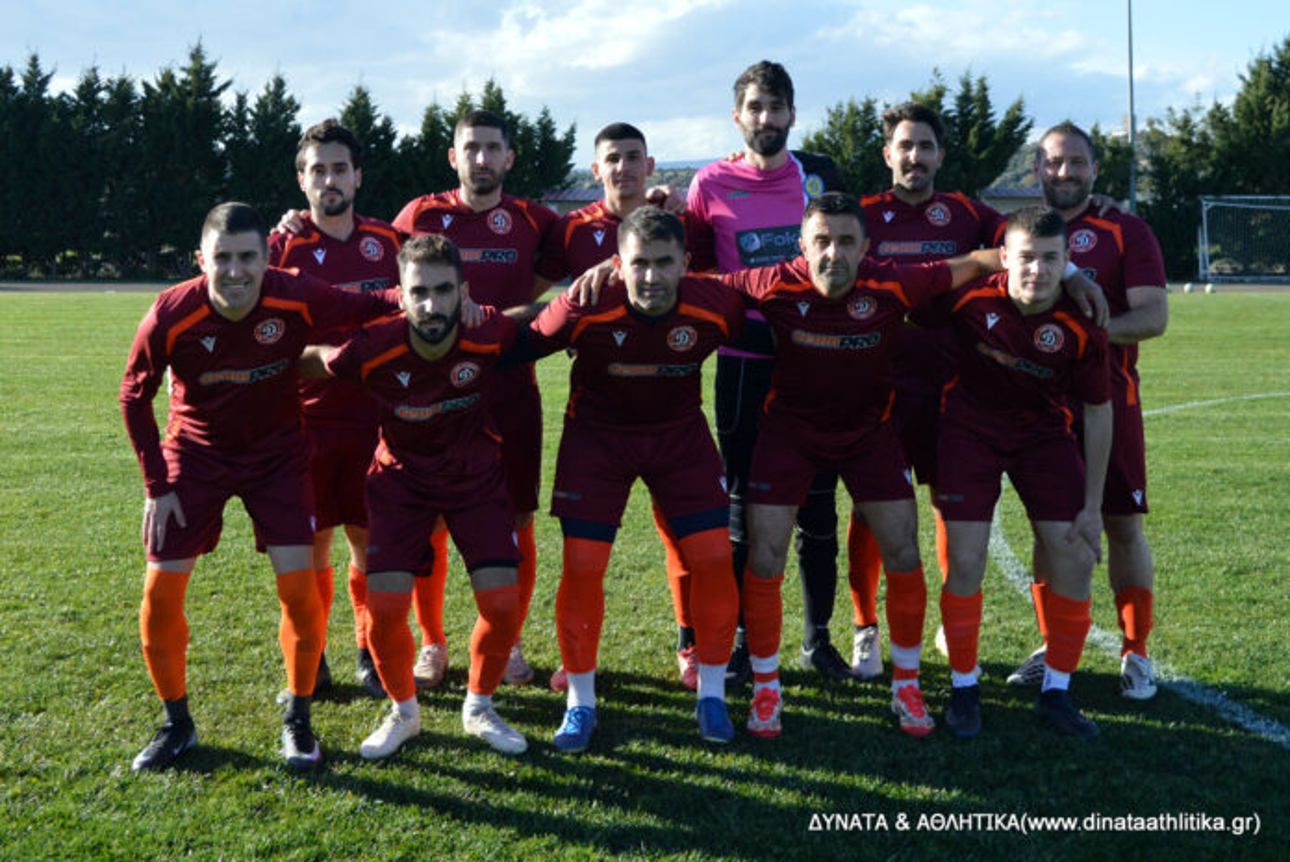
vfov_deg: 40.0
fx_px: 1183
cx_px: 645
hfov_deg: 57.2
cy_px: 431
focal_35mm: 33
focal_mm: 22
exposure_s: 1/1250
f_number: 5.6
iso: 400
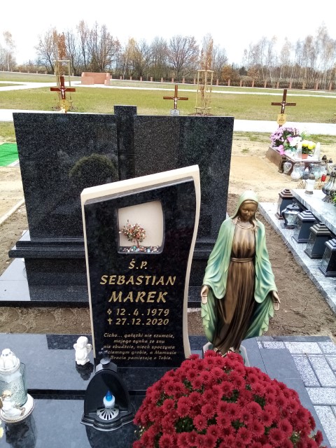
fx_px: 336
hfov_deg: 53.1
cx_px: 168
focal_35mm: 26
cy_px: 224
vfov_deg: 67.3
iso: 152
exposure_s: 1/100
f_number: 1.8
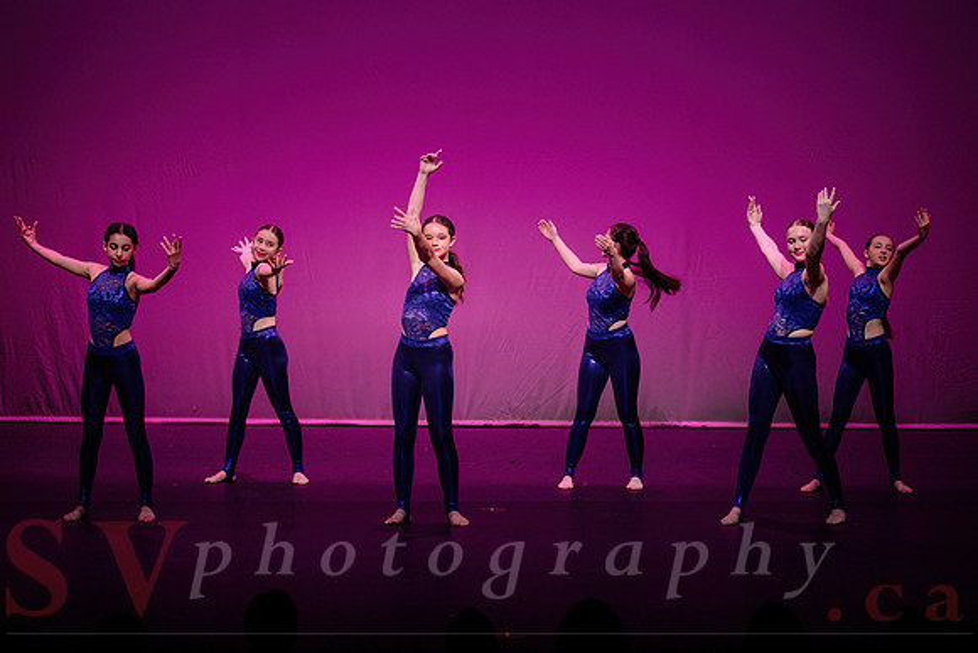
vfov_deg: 11.0
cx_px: 489
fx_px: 3396
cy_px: 326
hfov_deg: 16.4
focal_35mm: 125
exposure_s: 1/400
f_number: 2.8
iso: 1250
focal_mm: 125
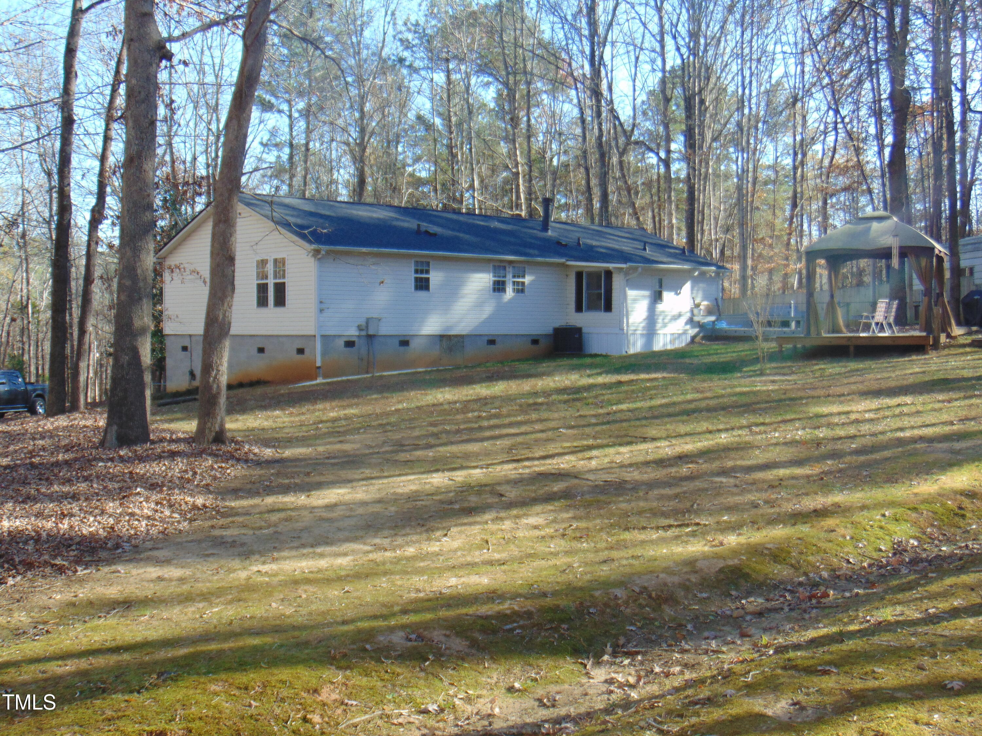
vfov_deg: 34.3
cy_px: 368
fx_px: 1191
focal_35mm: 42
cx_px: 491
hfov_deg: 44.8
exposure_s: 1/250
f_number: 3.3
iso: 80
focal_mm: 7.6
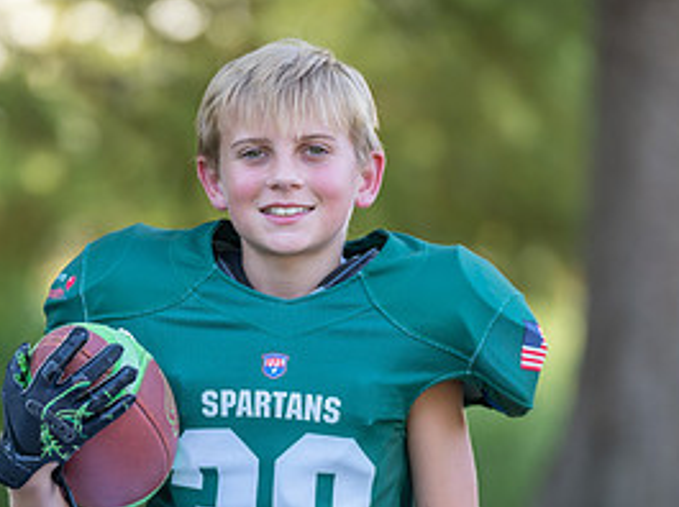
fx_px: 5975
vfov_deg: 4.9
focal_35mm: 305
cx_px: 307
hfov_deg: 6.5
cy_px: 382
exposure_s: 1/320
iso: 250
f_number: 2.8
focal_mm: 142
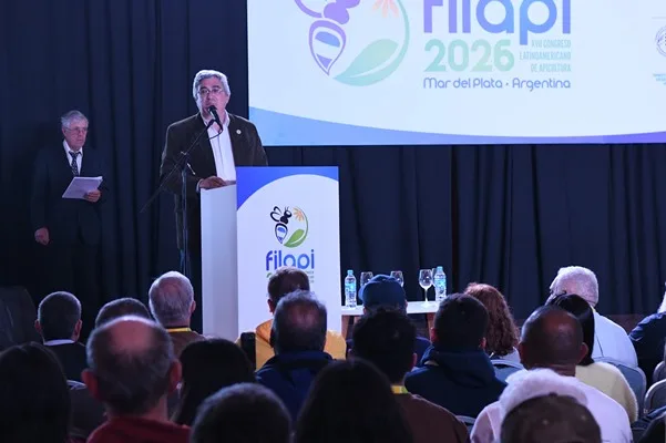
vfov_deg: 13.0
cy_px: 222
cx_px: 333
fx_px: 1941
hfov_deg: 19.5
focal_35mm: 105
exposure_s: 1/200
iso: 4000
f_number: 5.6
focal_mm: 70
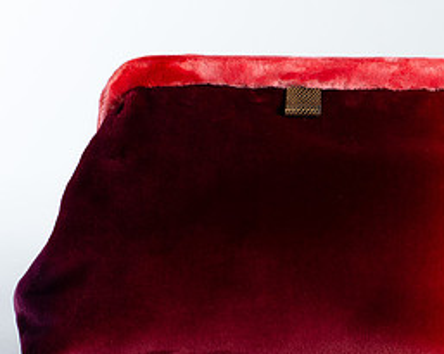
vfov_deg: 14.5
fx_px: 1391
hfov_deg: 18.0
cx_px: 321
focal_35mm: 106
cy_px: 205
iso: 200
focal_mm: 50
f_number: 7.1
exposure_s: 1/200
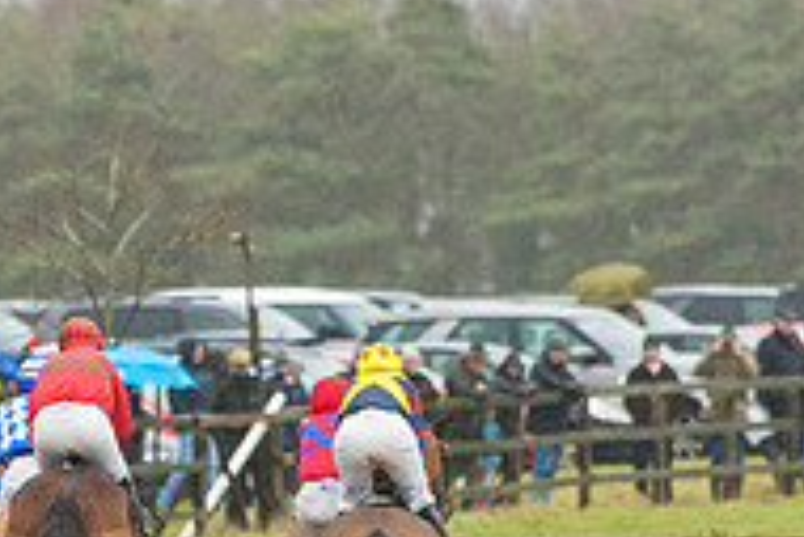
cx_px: 76
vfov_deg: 1.4
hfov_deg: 2.0
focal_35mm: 1010
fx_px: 22573
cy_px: 514
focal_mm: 200
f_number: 4
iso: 1000
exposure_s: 1/1000
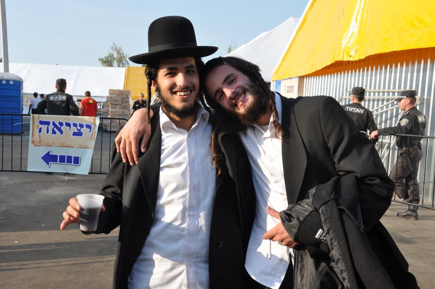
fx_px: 525
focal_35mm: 44
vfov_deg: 30.8
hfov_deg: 45.0
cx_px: 218
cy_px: 144
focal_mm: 29
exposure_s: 1/320
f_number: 9
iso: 250
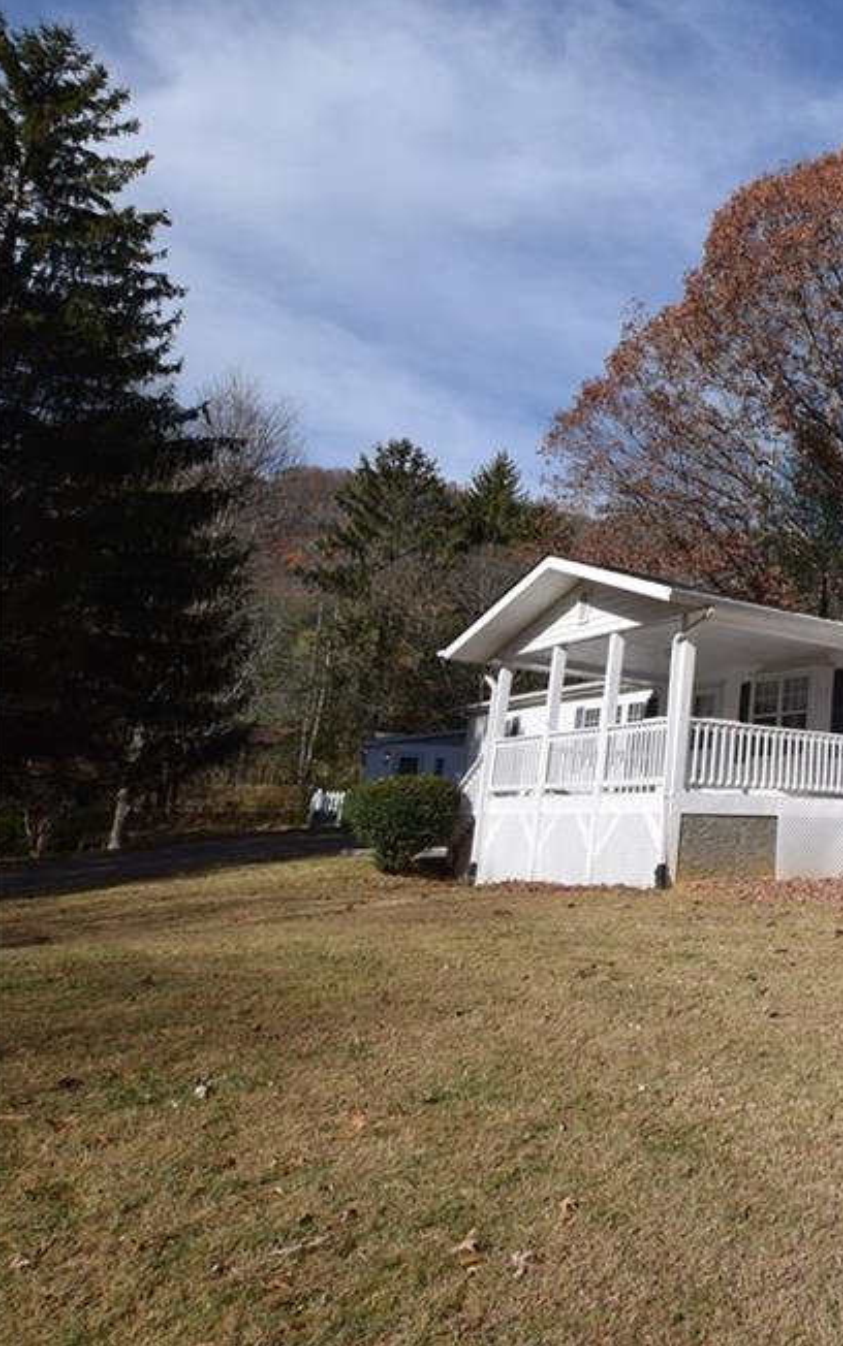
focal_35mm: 24
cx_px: 1048
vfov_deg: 74.7
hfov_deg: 36.9
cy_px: 648
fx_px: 881
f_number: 8
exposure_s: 1/500
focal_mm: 10
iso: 200
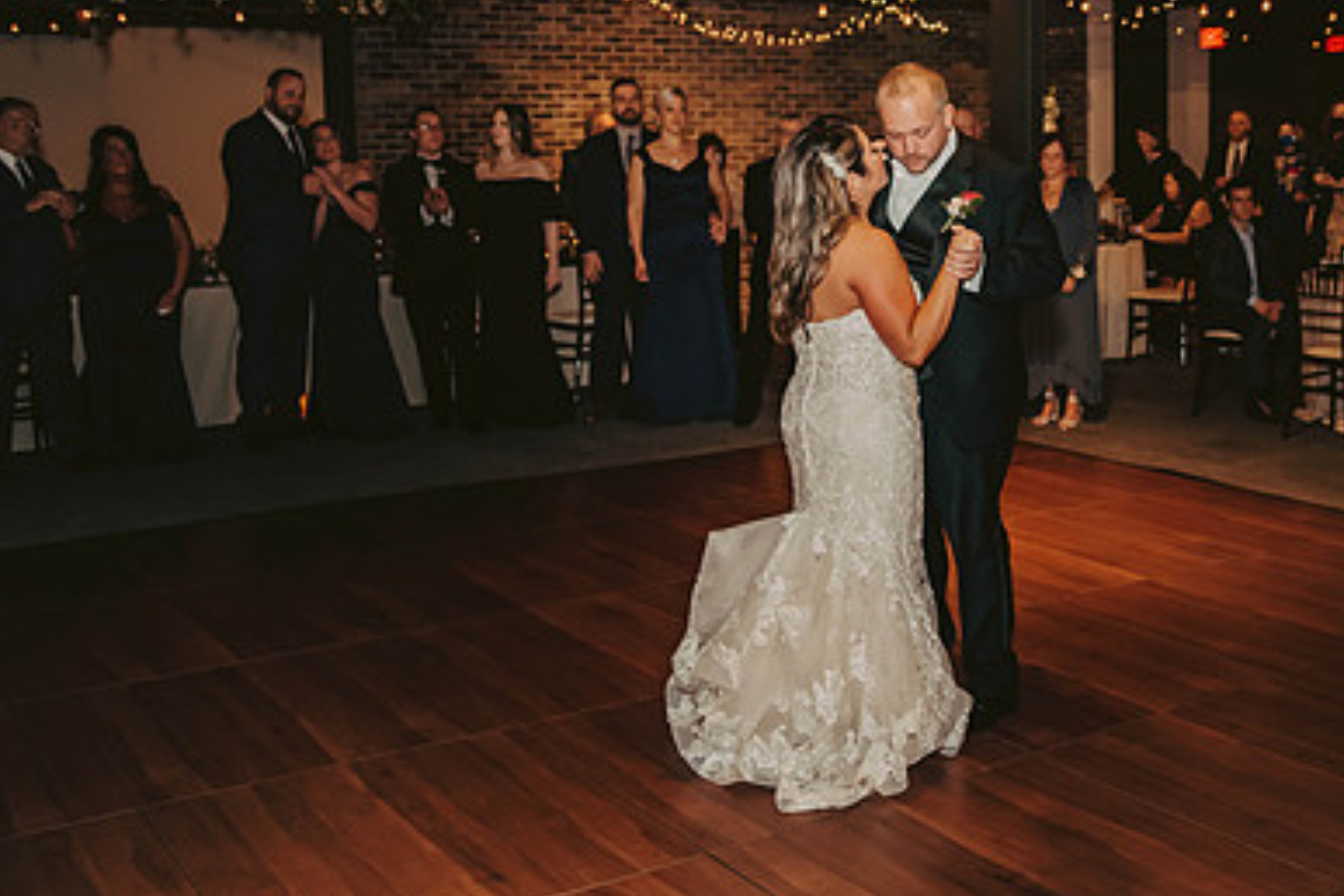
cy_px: 283
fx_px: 1568
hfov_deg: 45.7
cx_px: 893
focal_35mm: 42
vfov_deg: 31.6
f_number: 3.2
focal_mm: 28
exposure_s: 1/100
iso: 1250
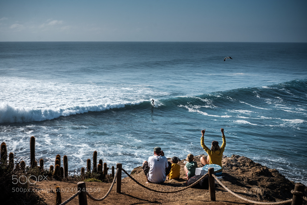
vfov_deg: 25.5
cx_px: 154
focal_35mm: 53
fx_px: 452
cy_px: 102
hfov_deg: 37.5
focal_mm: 35
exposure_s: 1/210
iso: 200
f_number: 16
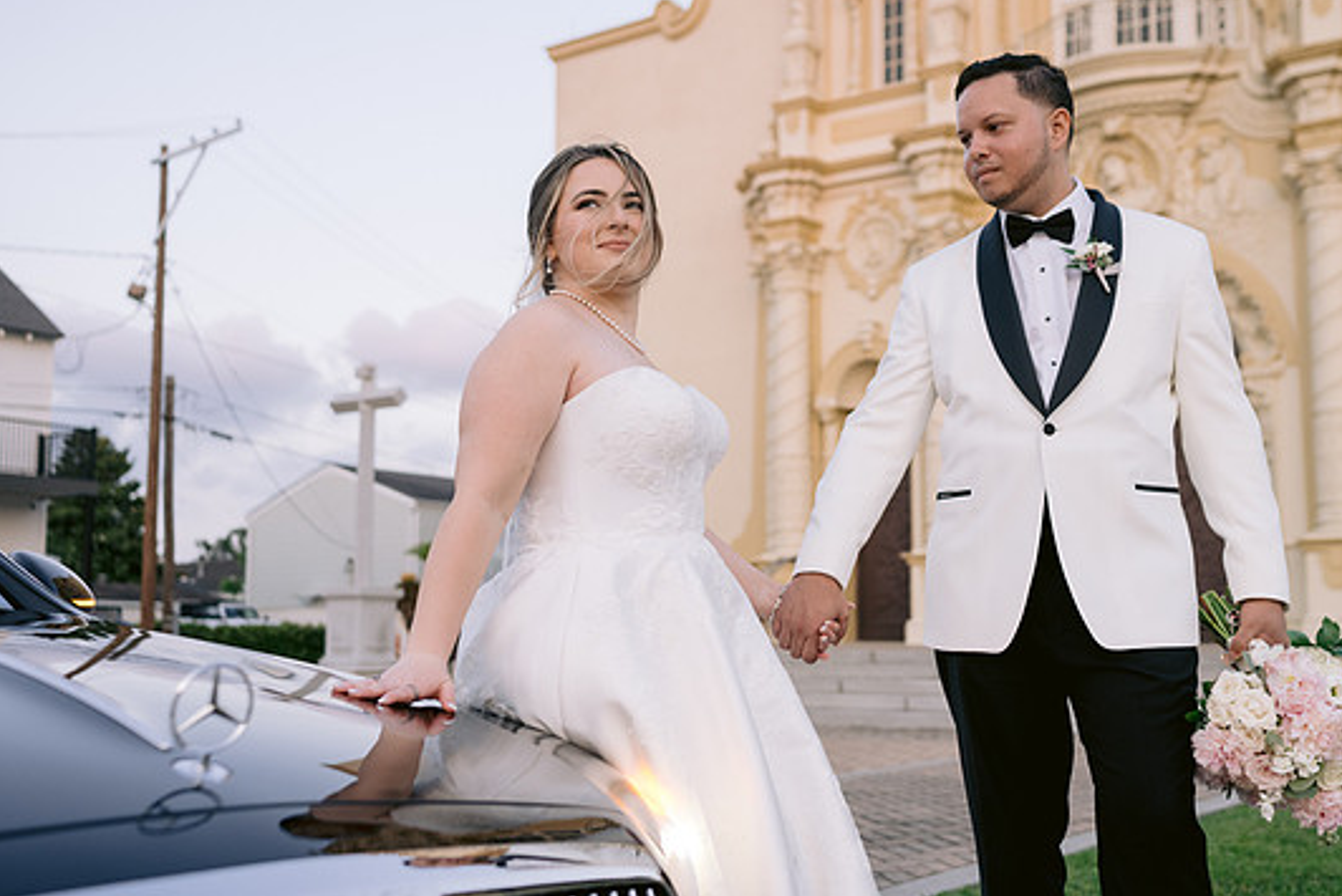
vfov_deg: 31.9
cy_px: 467
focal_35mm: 42
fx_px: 1566
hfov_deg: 46.4
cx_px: 708
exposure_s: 1/400
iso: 400
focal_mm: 35
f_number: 2.8
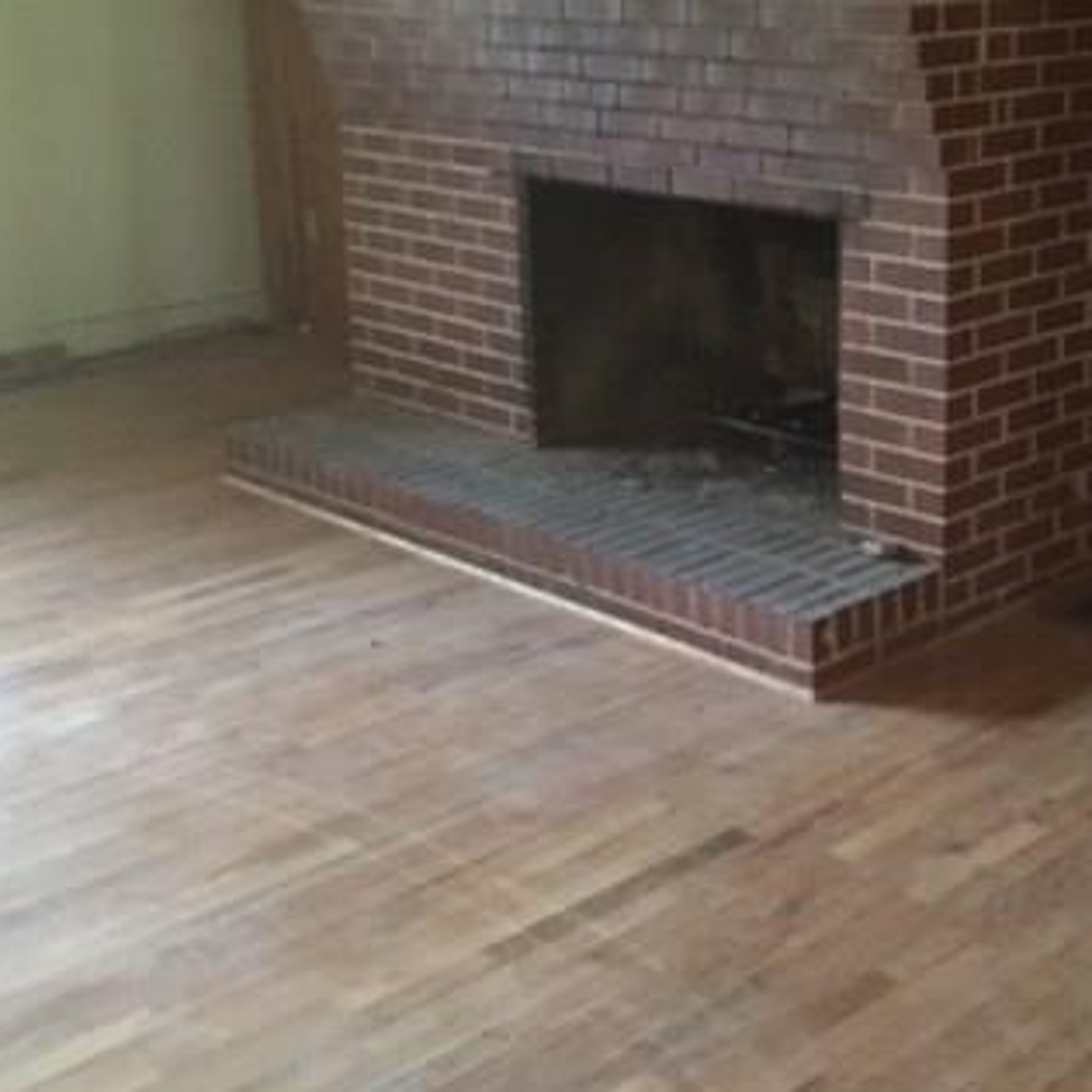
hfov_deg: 32.6
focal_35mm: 52
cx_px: 704
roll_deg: +0.4
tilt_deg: -14.2
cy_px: 305
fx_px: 1856
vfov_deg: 32.3
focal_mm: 4.15
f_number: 2.2
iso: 320
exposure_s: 1/15
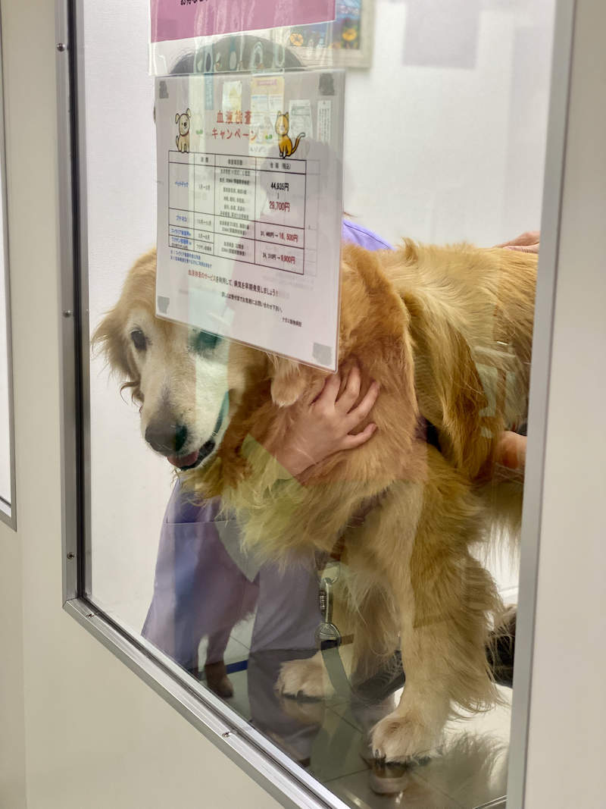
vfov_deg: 36.8
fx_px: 1214
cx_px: 303
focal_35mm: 52
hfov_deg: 28.0
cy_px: 404
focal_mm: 6
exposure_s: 1/100
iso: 125
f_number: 2
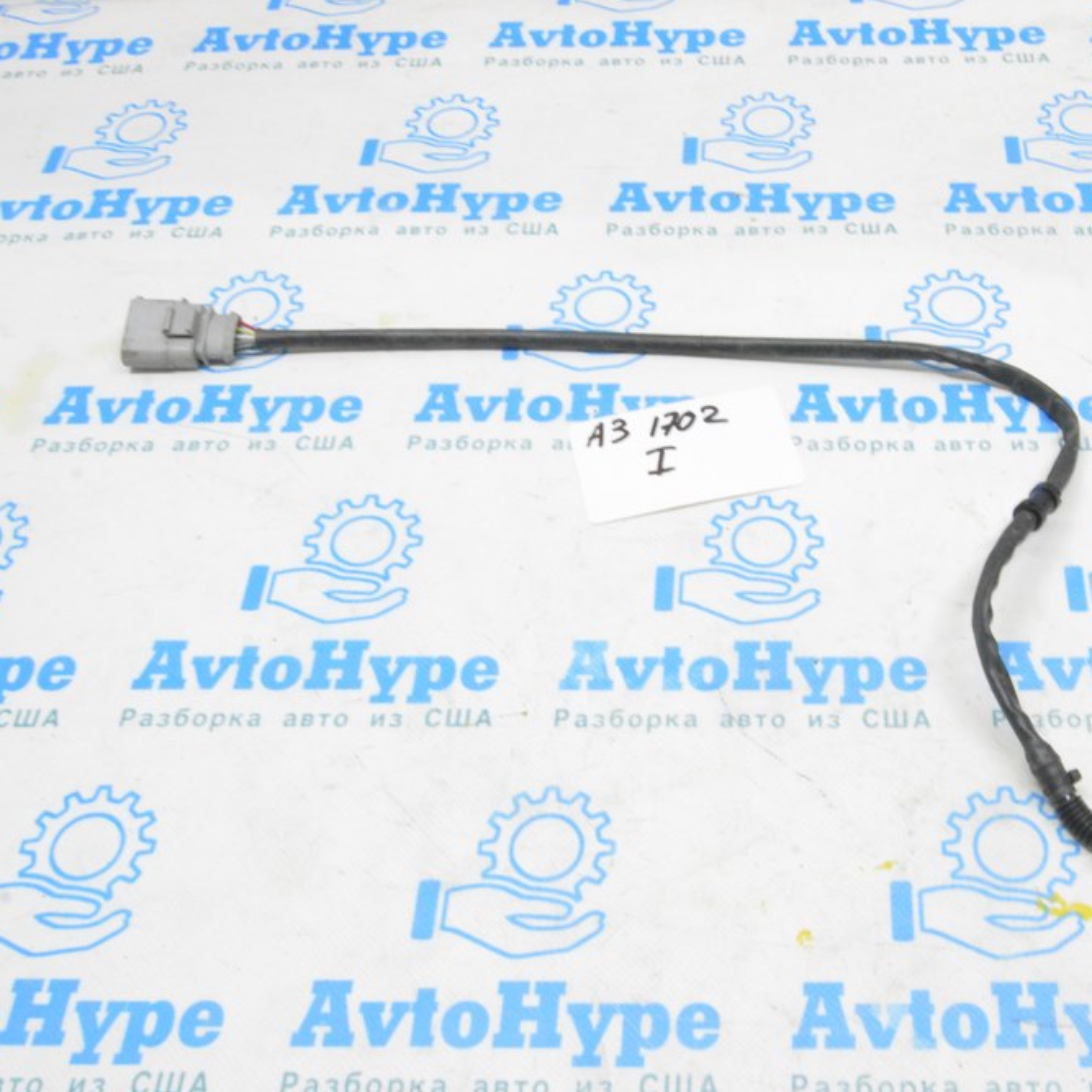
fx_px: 1535
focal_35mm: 43
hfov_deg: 38.5
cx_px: 769
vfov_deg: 39.2
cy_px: 551
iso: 6400
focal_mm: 22
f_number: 20
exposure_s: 1/15
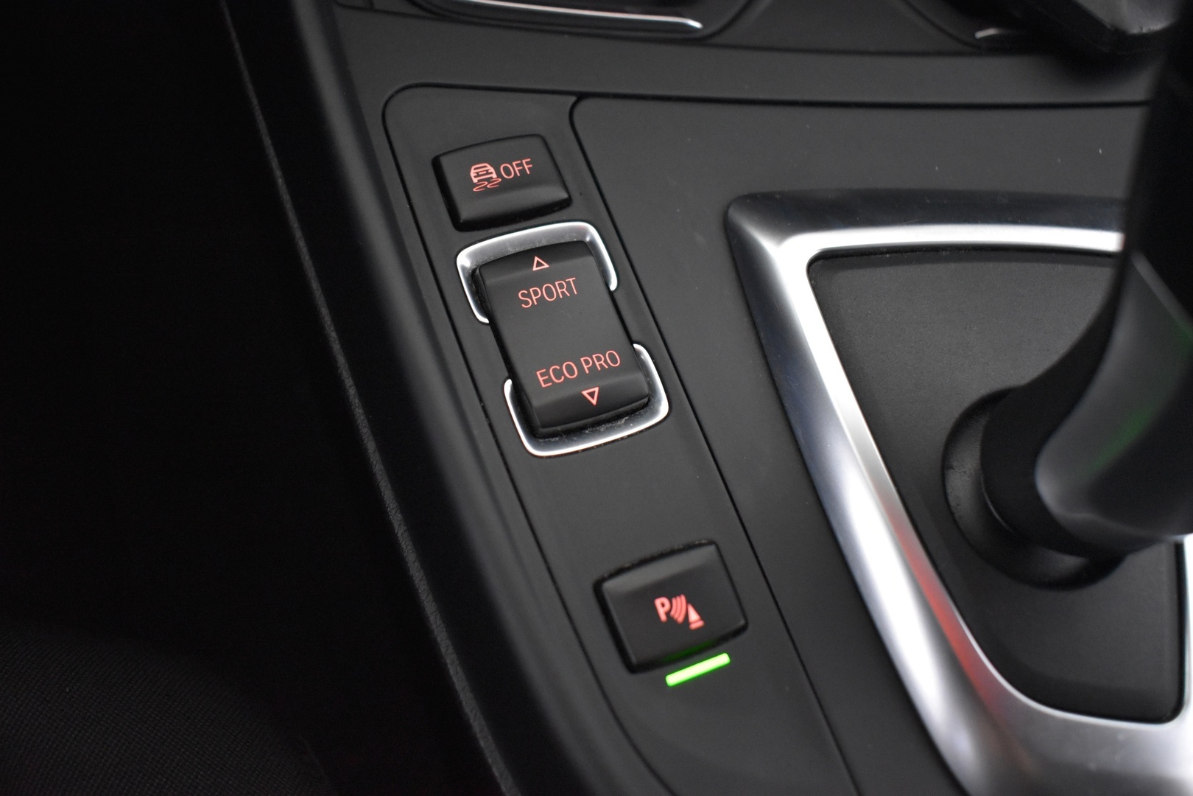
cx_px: 596
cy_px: 398
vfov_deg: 36.9
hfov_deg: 53.1
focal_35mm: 36
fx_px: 1193
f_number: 3.8
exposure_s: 1/20
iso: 3200
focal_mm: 24
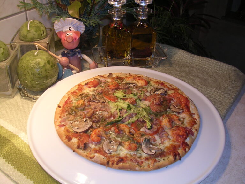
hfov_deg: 49.0
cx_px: 122
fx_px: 269
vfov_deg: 37.7
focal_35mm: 38
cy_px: 92
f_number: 2.8
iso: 100
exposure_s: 1/30
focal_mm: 5.8
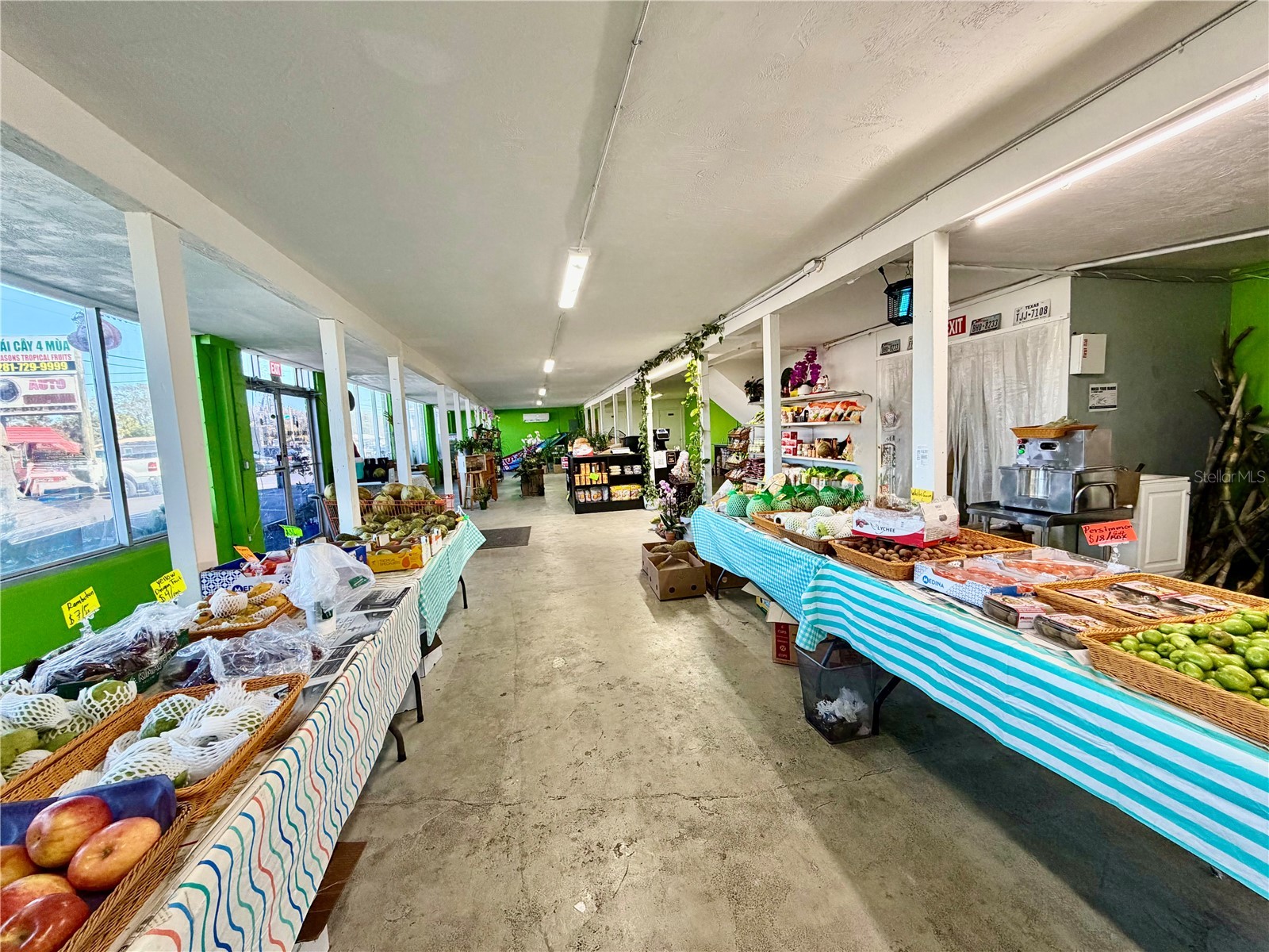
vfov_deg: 85.7
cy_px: 476
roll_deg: +2.6
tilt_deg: -5.7
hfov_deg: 102.1
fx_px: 513
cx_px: 634
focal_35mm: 14
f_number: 2.2
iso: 250
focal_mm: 2.22
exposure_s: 1/120
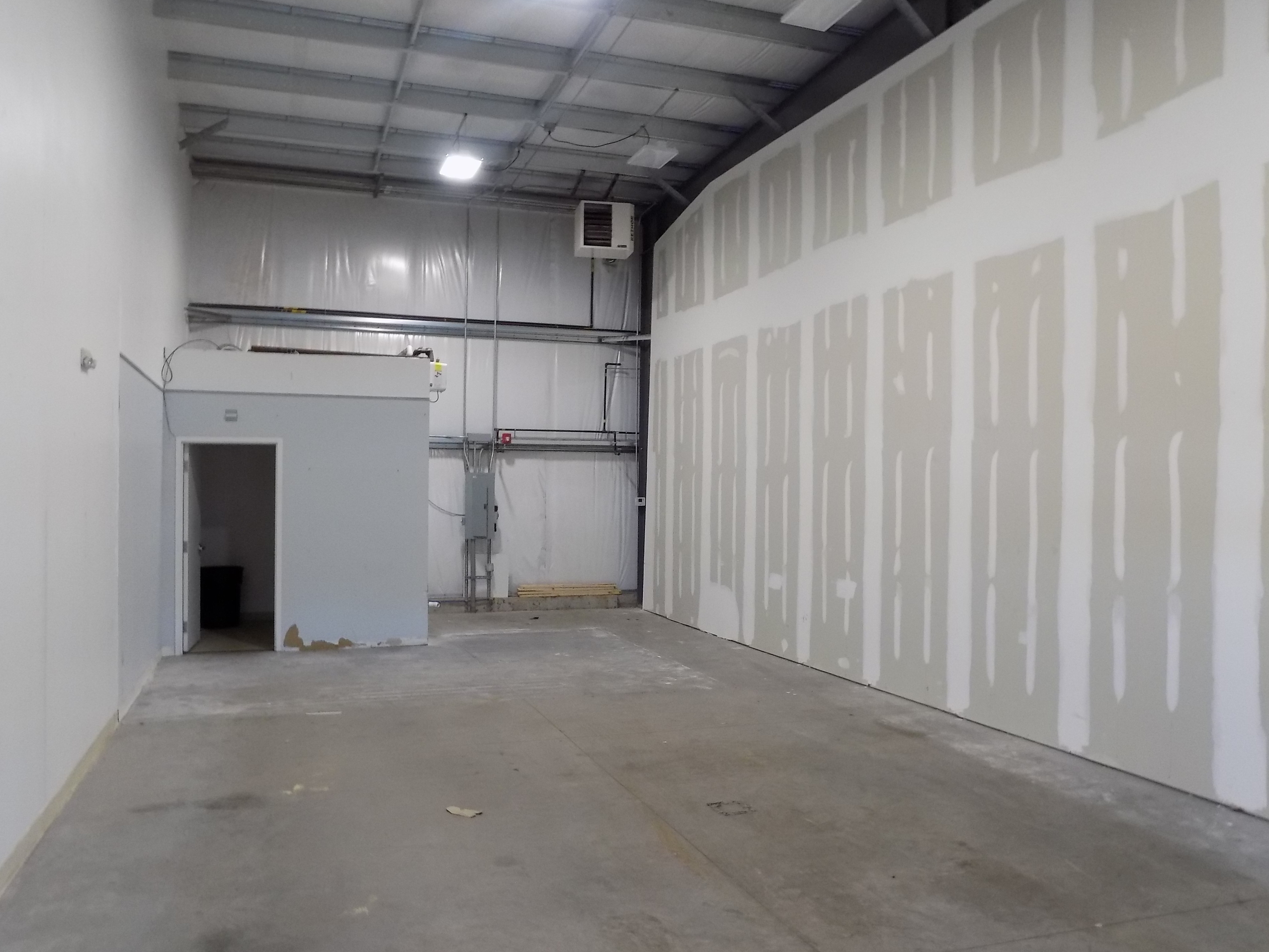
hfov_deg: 63.4
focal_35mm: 28
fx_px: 1027
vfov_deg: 49.7
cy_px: 498
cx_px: 645
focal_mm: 4
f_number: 3.1
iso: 200
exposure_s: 1/30
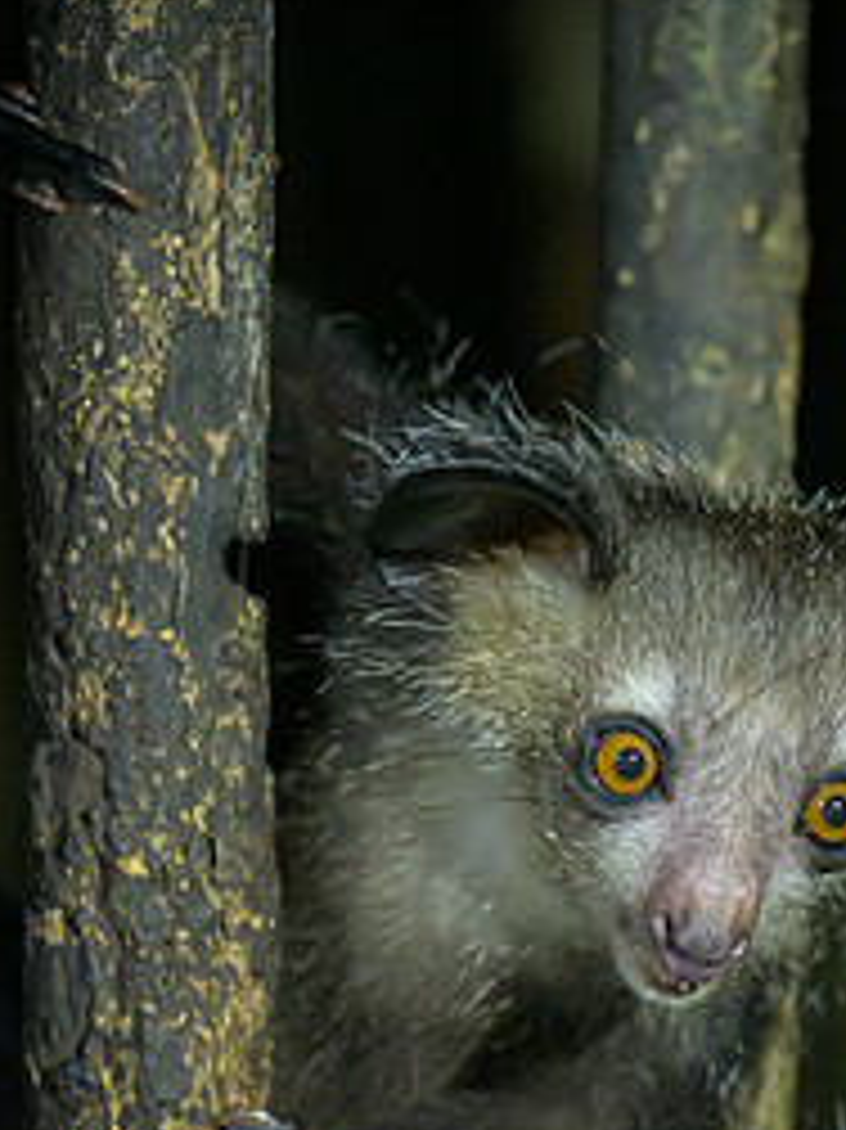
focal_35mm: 517
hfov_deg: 2.9
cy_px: 770
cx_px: 635
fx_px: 16861
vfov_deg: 3.8
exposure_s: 1/500
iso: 6400
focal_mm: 200
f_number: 2.8
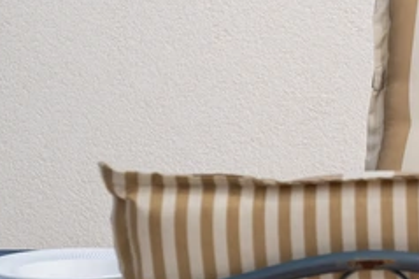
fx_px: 3989
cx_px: 815
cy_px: -110
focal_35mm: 343
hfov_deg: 5.9
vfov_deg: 4.0
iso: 100
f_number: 8
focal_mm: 80
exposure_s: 1/400
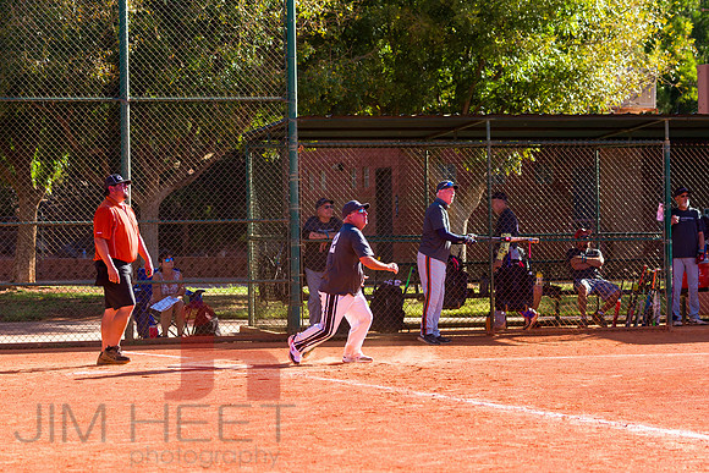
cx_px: 377
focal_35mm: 148
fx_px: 2918
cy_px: 249
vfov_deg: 9.3
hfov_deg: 13.9
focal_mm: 110
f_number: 4.8
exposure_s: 1/2500
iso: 400
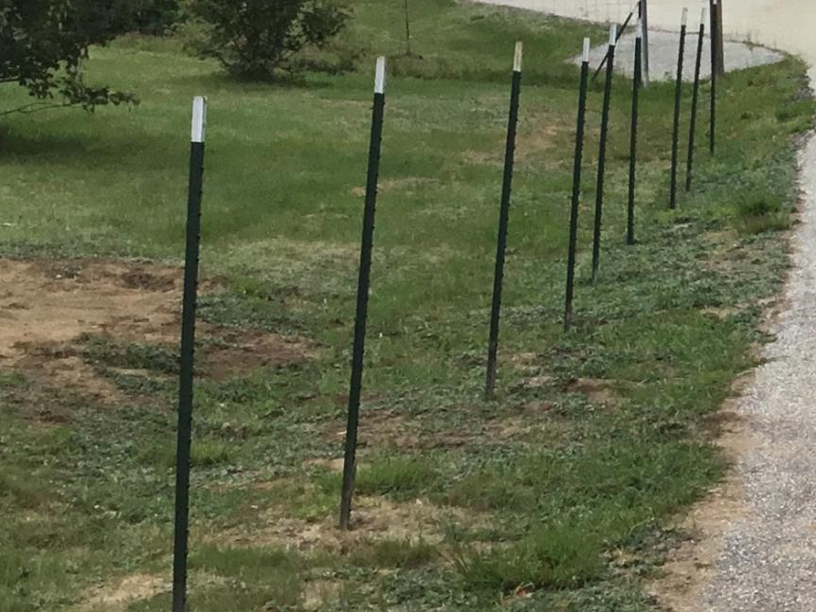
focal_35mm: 108
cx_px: 1163
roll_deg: +1.5
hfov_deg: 16.8
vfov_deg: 13.6
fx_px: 2546
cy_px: 55
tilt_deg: -5.0
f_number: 2.4
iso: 25
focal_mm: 3.3
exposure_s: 1/1294
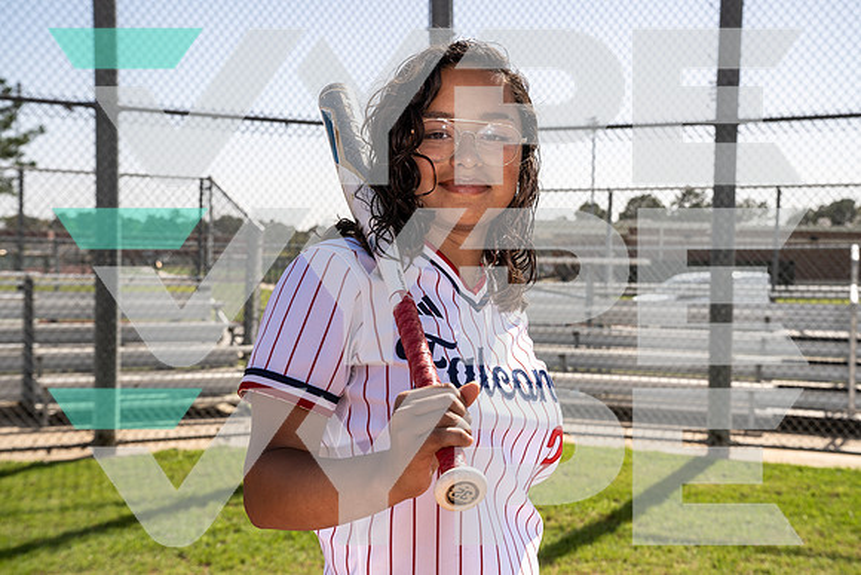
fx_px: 1076
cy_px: 288
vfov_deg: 29.9
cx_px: 430
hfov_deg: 43.6
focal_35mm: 45
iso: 100
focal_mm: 45
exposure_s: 1/250
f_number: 7.1
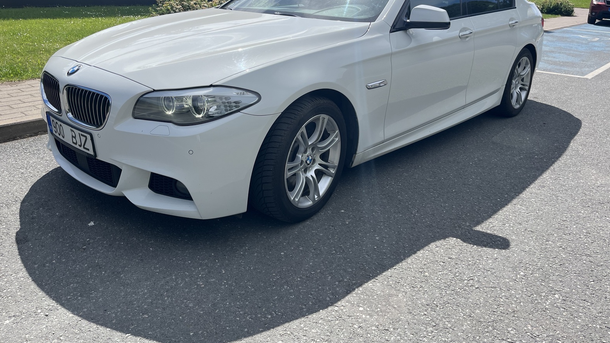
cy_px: 123
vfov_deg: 39.8
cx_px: 302
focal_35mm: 29
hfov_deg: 66.1
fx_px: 469
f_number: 1.6
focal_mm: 5.1
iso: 50
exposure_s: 1/4016
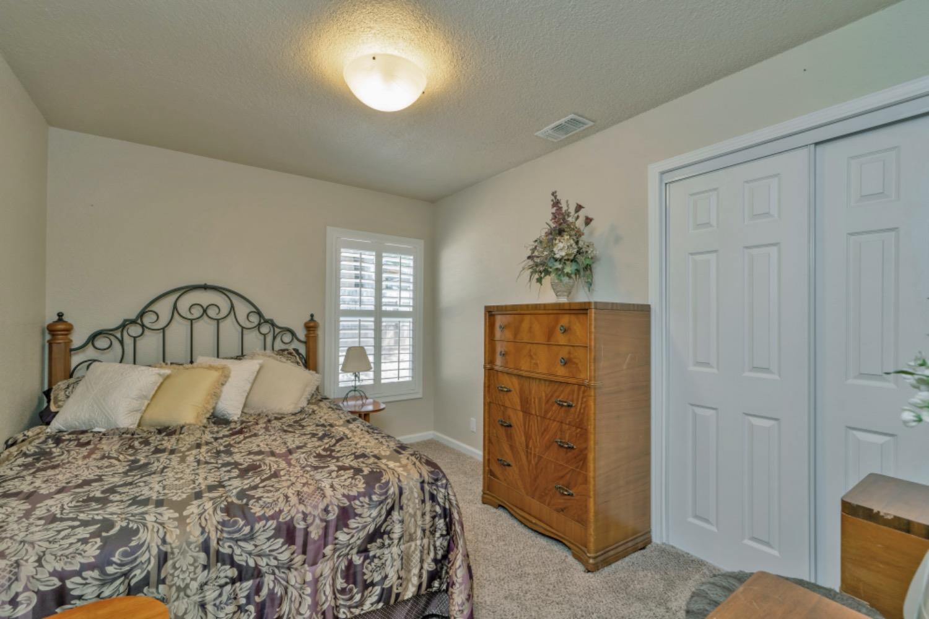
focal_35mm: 15
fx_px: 387
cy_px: 310
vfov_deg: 77.3
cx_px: 464
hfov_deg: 100.4
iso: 320
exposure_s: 1/20
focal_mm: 15
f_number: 6.3
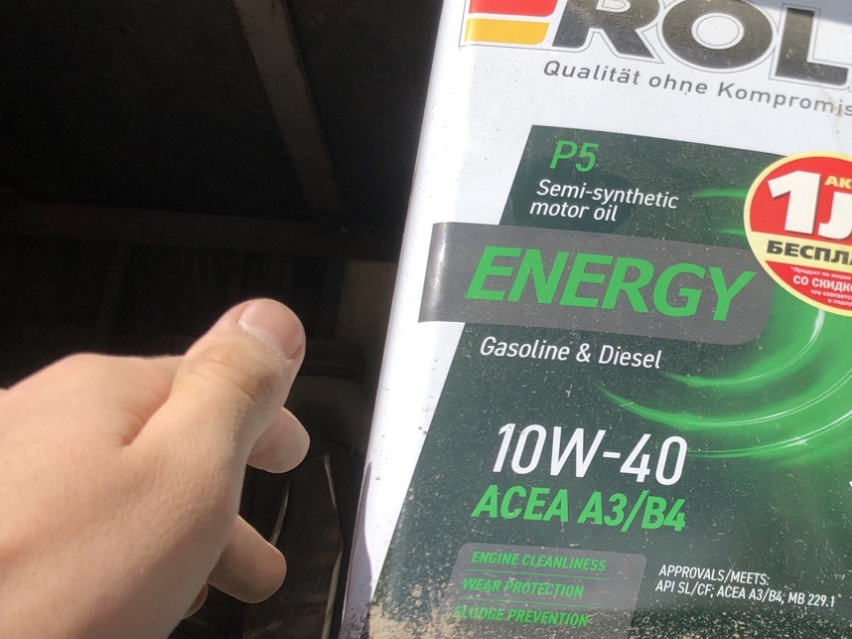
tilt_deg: +24.4
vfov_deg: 30.8
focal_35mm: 47
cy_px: 291
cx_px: 627
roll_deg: -2.6
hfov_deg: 39.5
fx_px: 1156
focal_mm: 4
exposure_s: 1/1946
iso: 20
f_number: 1.8
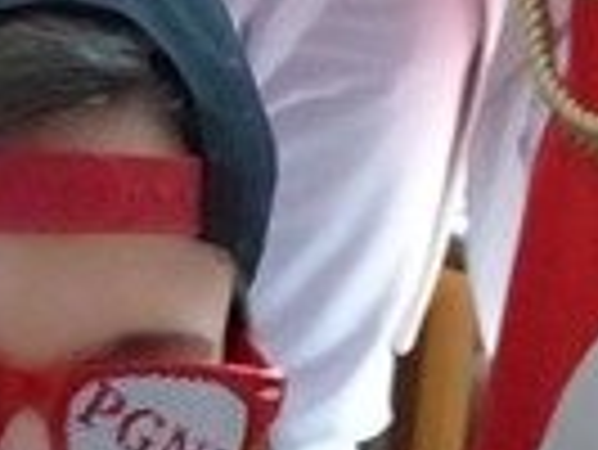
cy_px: 808
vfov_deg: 6.1
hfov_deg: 8.1
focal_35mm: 240
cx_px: -279
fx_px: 4150
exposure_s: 1/60
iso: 1600
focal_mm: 9.4
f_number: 2.8
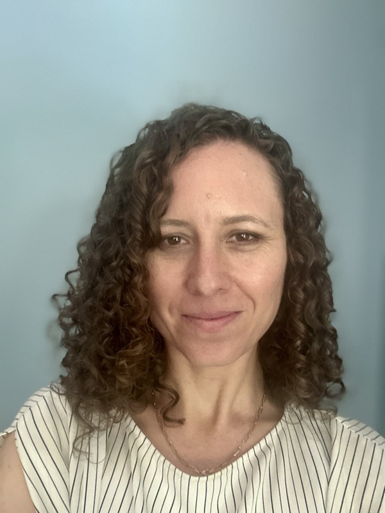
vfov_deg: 60.0
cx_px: 192
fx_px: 445
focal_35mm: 30
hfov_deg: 46.8
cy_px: 256
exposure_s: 1/30
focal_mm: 2.69
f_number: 1.9
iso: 400
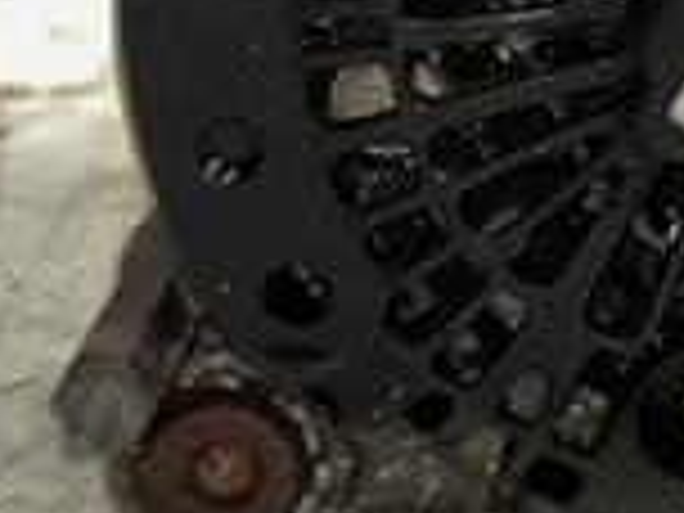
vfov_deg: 7.3
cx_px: 878
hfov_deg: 9.6
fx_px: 3991
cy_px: -27
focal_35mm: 202
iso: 50
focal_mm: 6.86
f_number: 1.78
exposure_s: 1/17
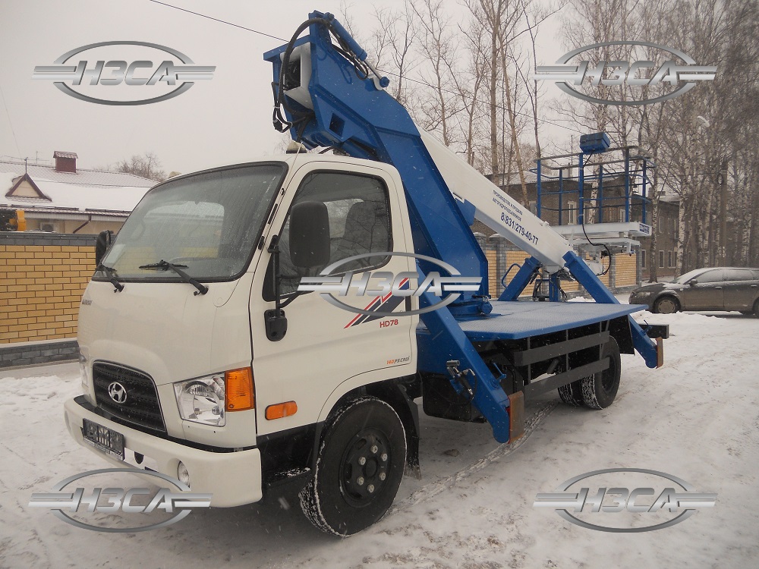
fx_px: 592
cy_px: 284
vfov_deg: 51.4
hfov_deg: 65.3
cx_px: 380
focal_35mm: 27
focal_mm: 4.9
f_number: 3.2
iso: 80
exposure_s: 1/160
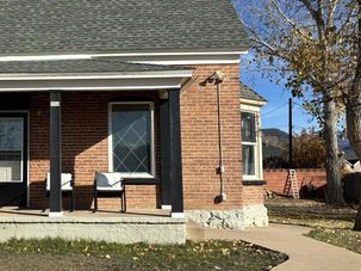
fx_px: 573
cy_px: 122
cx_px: 58
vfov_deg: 26.5
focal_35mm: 55
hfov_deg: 33.6
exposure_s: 1/1464
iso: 20
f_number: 1.64
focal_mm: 4.2
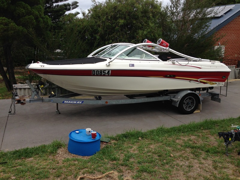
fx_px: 229
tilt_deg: -16.5
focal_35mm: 33
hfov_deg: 55.4
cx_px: 120
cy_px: 90
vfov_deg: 42.9
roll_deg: +1.2
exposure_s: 1/704
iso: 50
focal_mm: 4.12
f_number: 2.4
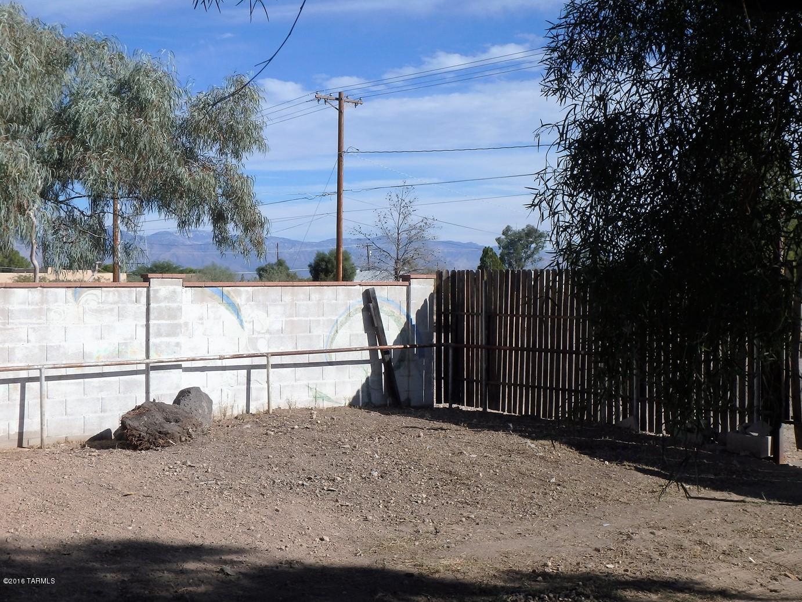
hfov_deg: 44.8
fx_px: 973
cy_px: 301
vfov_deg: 34.4
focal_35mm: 42
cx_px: 401
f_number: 5.2
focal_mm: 7.5
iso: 125
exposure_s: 1/1000
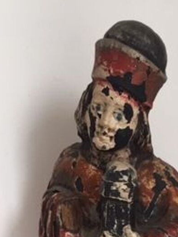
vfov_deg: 23.5
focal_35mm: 74
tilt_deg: -15.1
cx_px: 149
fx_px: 507
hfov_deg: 19.6
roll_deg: +1.9
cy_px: 301
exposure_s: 1/33
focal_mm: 4.15
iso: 40
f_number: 2.2
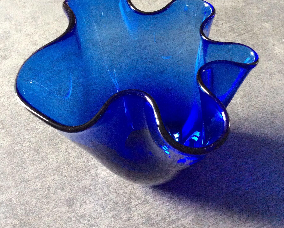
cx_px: 138
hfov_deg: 41.1
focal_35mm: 45
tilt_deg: -49.8
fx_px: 378
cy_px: 80
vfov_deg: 33.2
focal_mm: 3.3
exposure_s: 1/25
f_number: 2.4
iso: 250
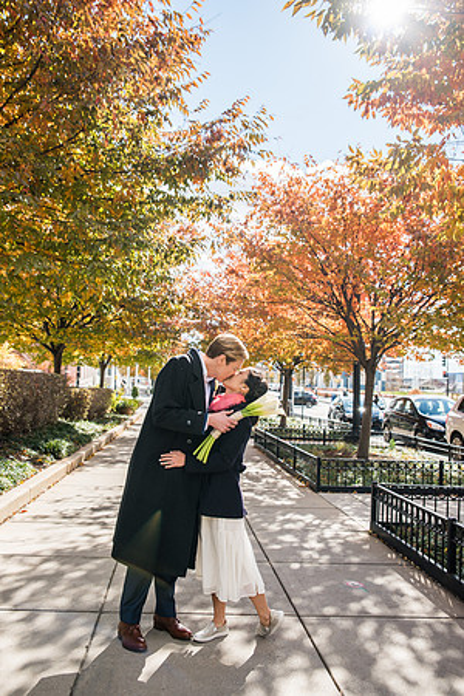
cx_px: 232
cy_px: 348
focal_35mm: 32
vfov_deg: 58.7
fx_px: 619
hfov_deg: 41.1
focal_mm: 32
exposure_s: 1/640
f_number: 2.8
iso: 125
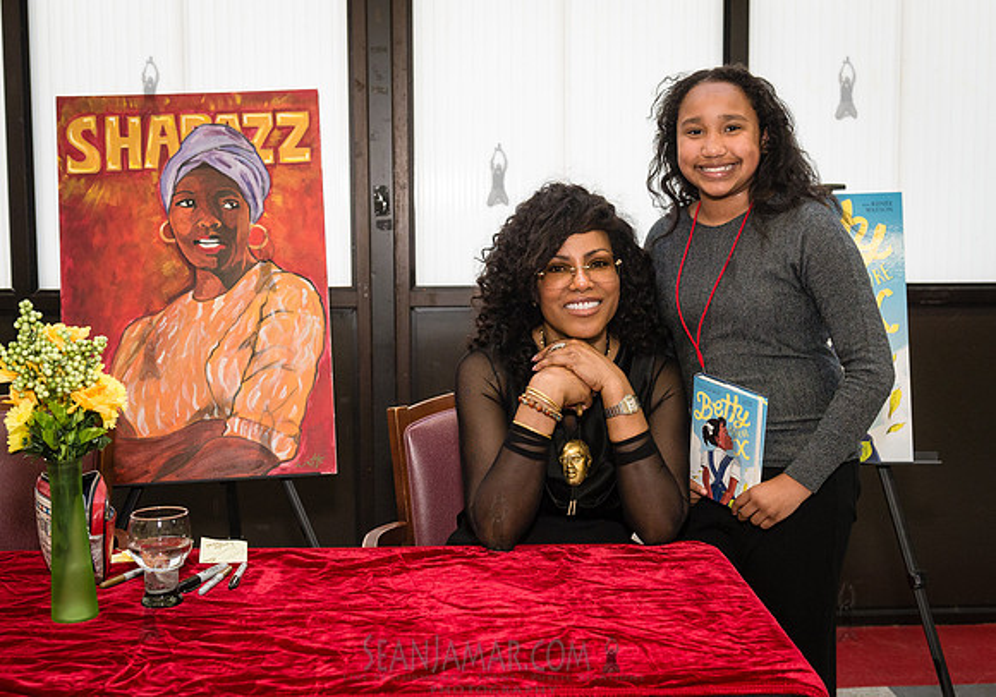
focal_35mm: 47
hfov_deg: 41.3
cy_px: 358
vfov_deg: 29.6
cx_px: 505
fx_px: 1320
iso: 2000
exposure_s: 1/500
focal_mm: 38
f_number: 4.5
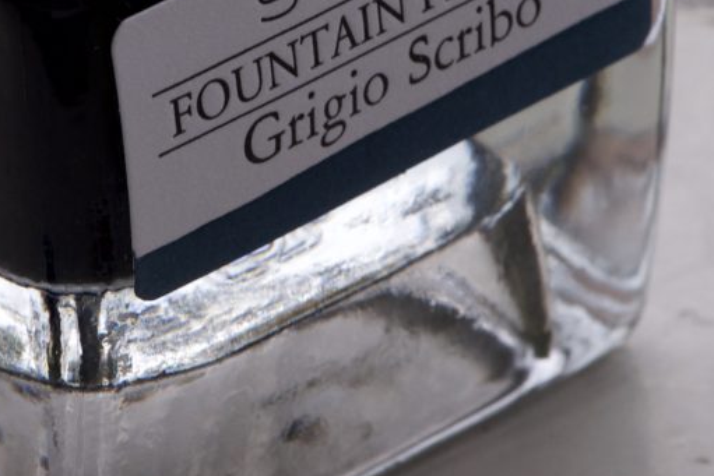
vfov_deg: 4.2
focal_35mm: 329
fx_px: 6527
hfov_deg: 6.3
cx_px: 186
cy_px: 98
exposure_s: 1/80
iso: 800
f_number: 16
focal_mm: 105
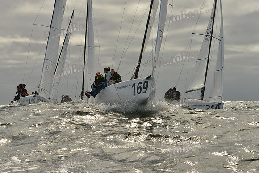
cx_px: 130
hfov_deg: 28.8
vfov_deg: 19.5
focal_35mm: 70
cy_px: 86
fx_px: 504
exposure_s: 1/1000
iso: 400
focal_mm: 70
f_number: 16
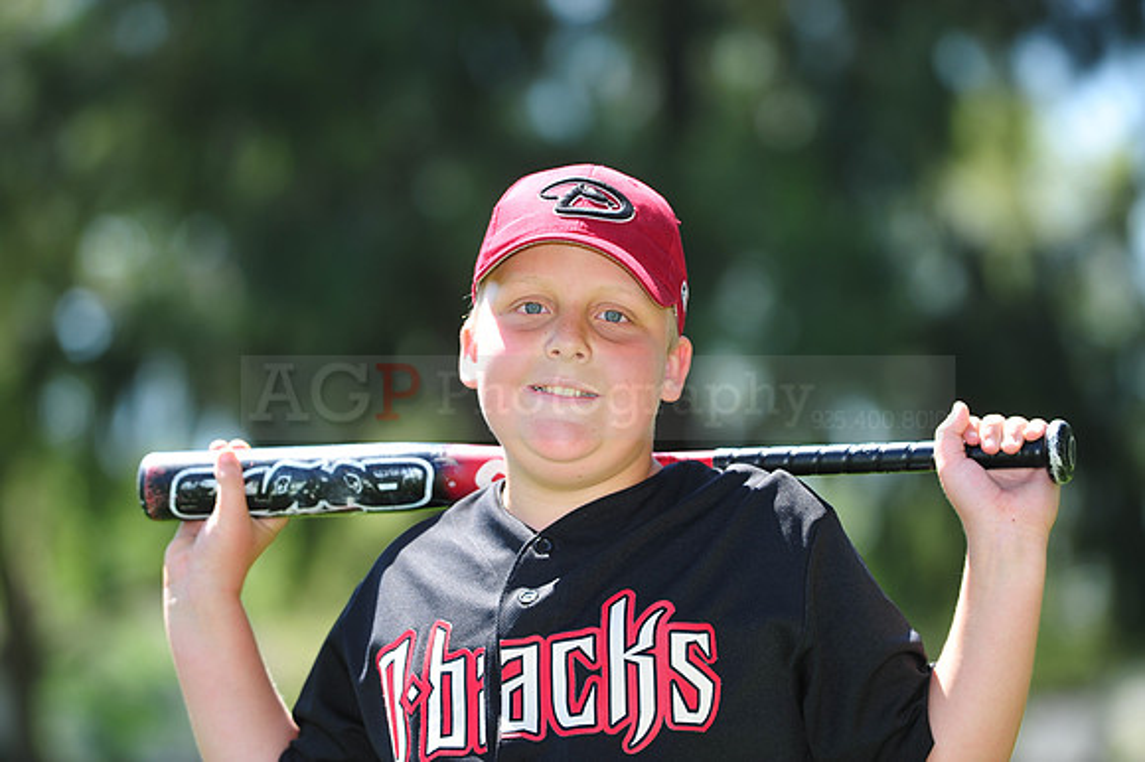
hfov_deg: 10.3
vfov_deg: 6.9
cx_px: 572
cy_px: 381
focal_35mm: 200
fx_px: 6357
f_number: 4.5
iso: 200
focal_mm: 200
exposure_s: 1/400
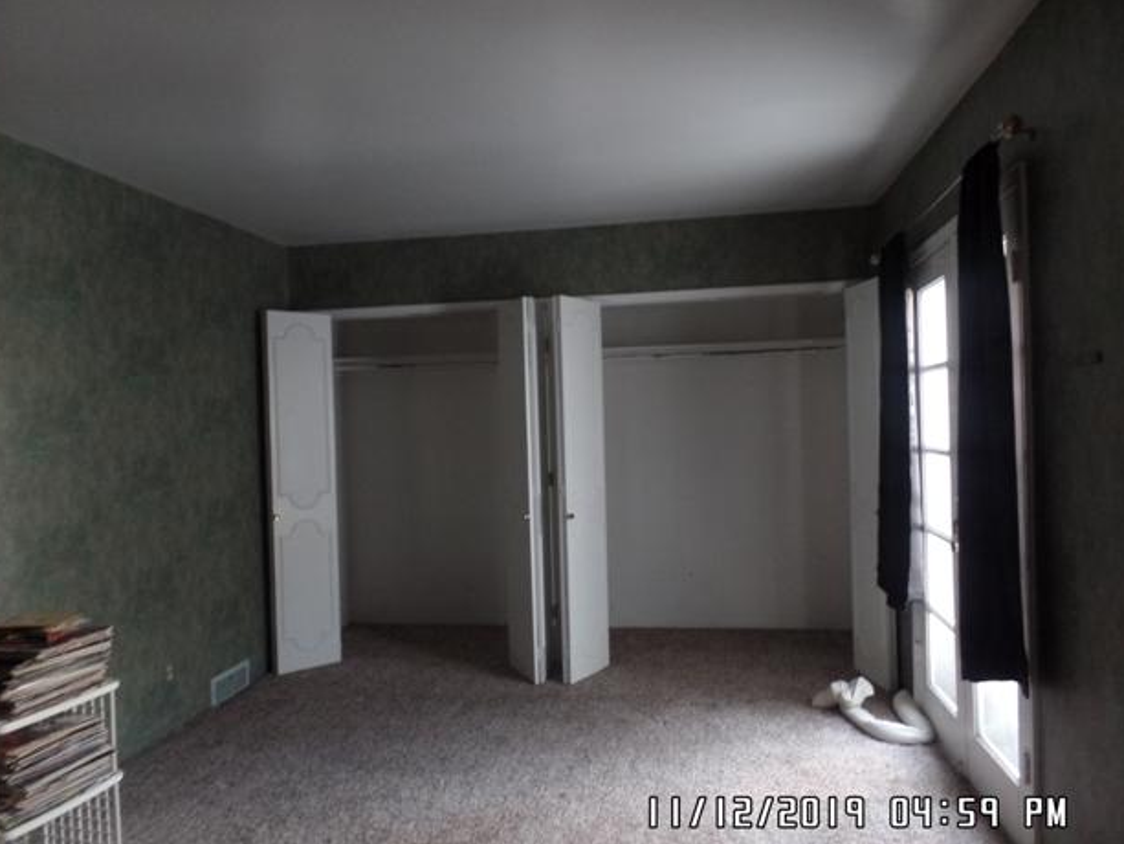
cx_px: 563
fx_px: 779
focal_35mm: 24
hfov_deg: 71.6
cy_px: 435
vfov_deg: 56.8
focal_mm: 4.1
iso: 400
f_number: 2.8
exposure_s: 1/15
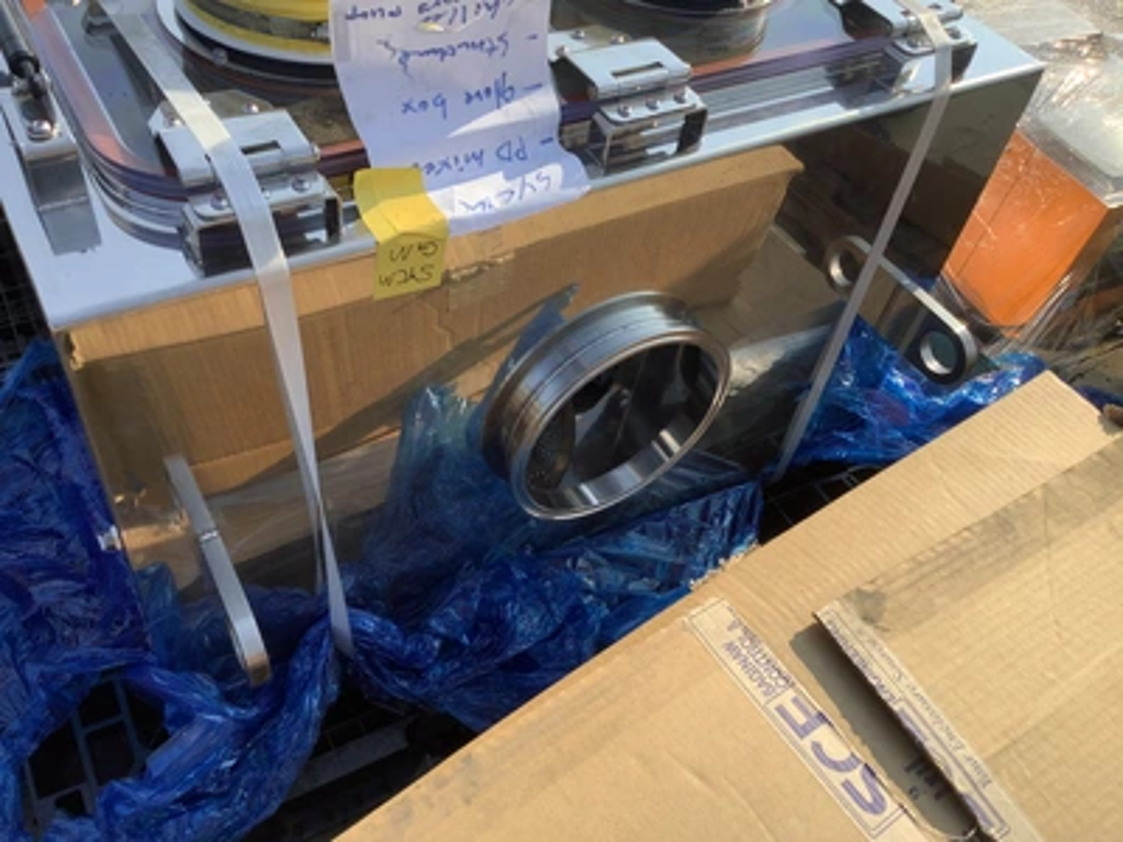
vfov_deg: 45.4
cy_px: 421
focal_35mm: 31
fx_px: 1006
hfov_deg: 58.4
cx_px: 562
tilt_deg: -48.6
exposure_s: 1/754
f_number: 2.4
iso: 25
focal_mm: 3.3
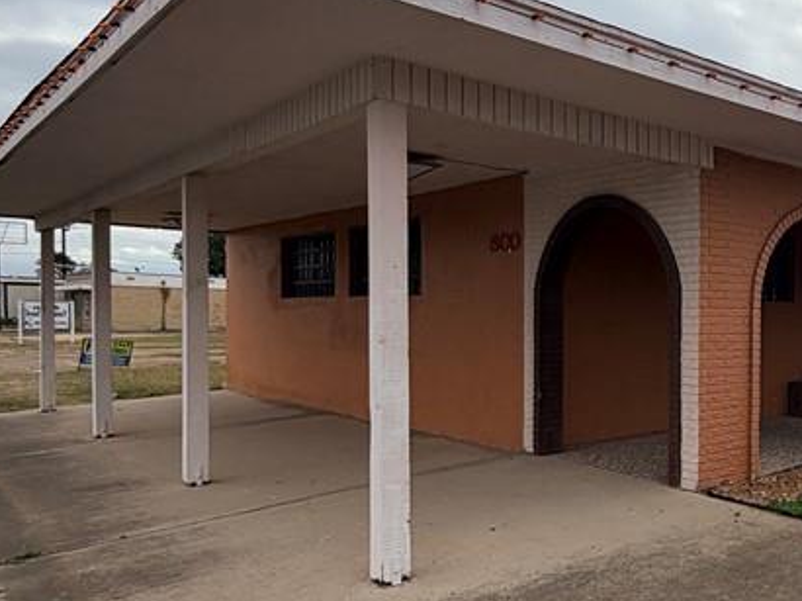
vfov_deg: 40.6
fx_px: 810
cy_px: 335
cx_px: 761
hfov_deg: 46.1
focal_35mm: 35
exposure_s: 1/1211
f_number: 2.2
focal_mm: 2.22
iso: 20
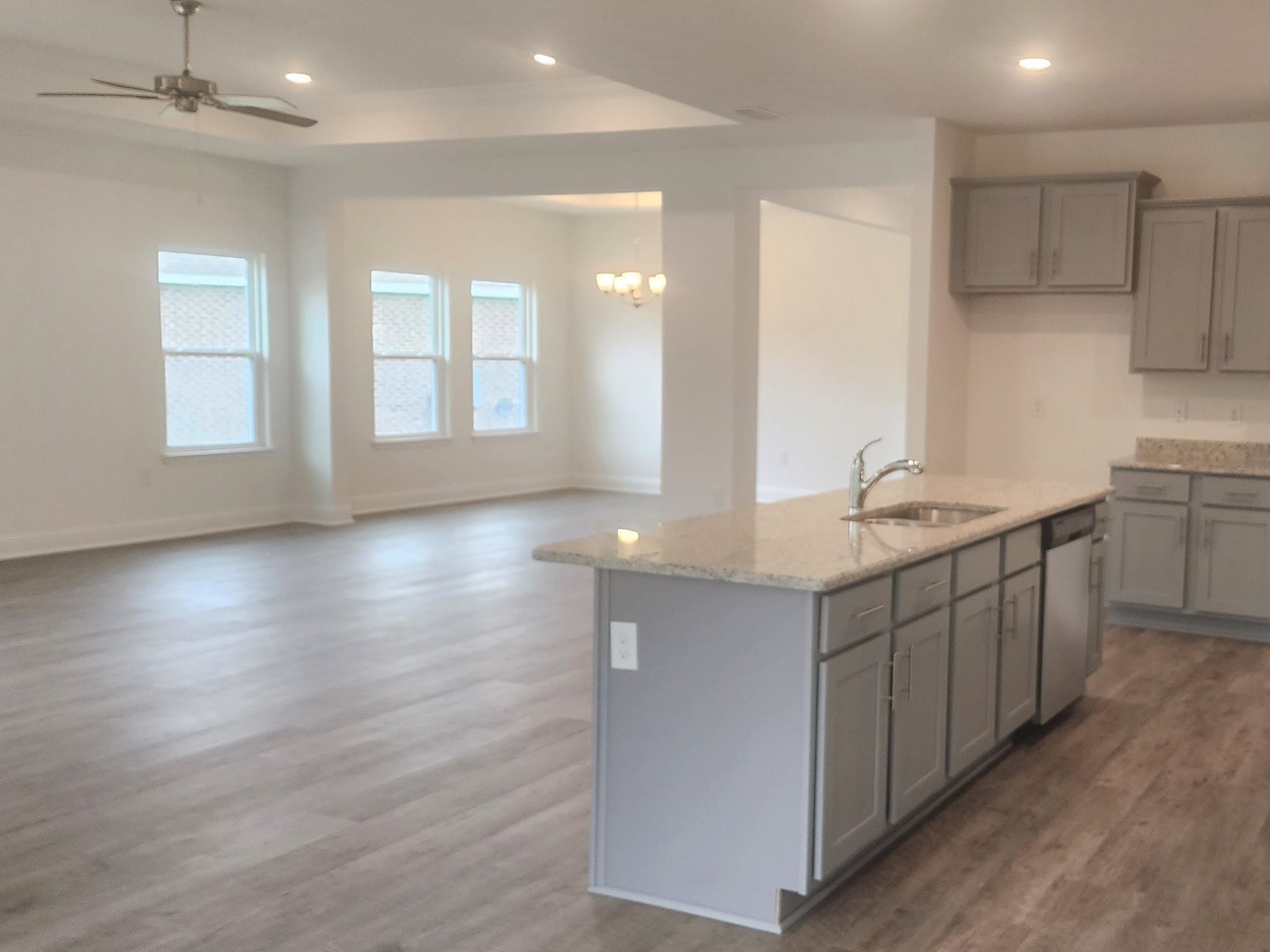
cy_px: 473
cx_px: 834
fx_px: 1321
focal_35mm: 36
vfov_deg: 39.7
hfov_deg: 50.5
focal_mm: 6.4
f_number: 1.8
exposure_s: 1/120
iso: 125
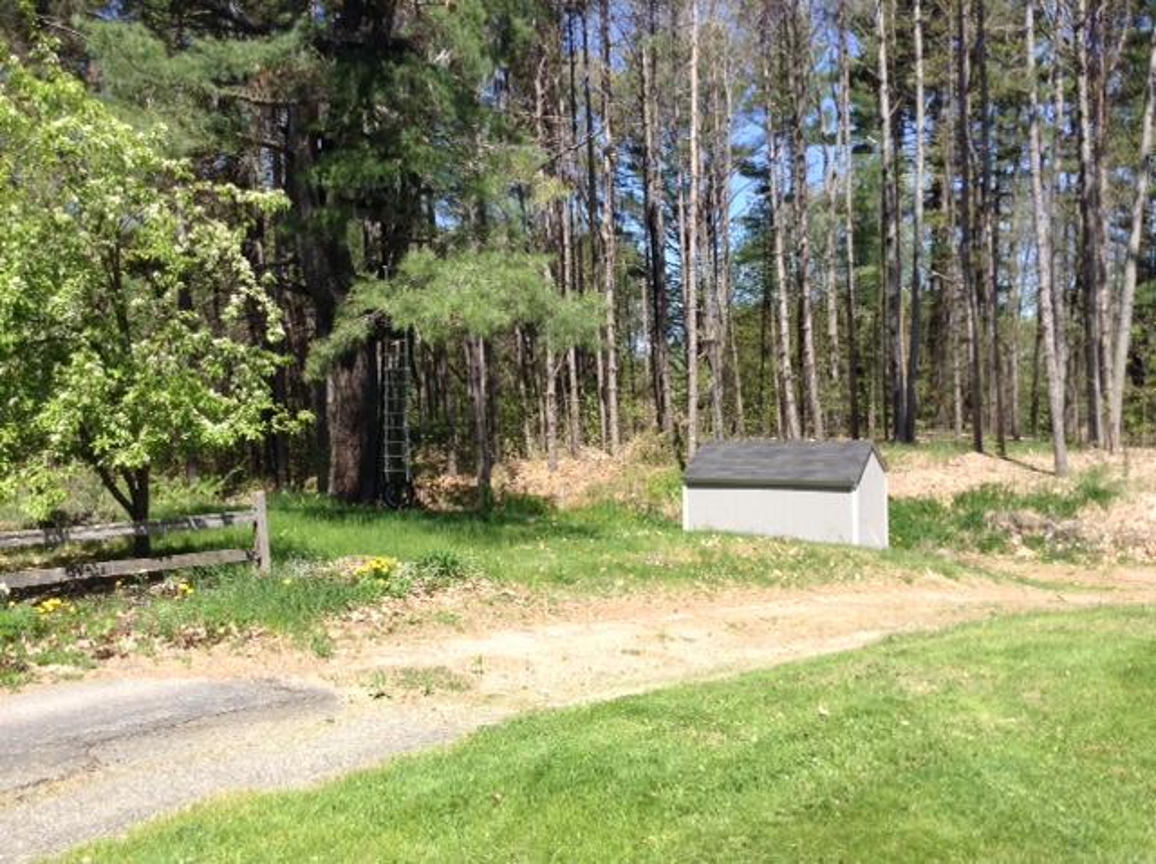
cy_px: 432
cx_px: 578
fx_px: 1100
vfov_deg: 42.8
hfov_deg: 55.4
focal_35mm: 33
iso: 25
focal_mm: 3.3
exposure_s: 1/673
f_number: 2.4
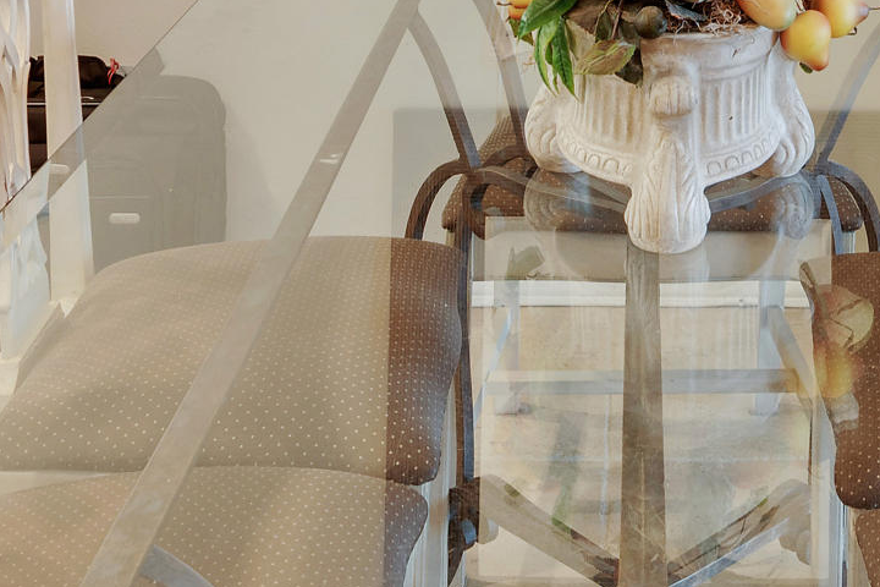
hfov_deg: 26.7
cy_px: -423
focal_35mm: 75
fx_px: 1833
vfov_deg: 15.9
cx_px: 658
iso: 200
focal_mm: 18
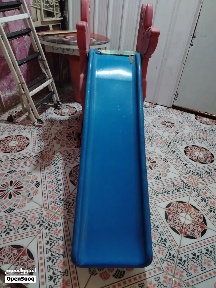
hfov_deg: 56.8
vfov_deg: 71.6
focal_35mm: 24
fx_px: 200
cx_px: 108
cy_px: 144
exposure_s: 1/20
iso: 4772
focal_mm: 5.25
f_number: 1.75
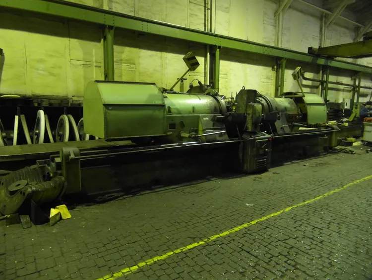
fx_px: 247
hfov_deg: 73.9
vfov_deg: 58.9
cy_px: 140
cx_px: 186
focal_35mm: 23
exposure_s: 1/45
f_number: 2.8
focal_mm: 4.1
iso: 800
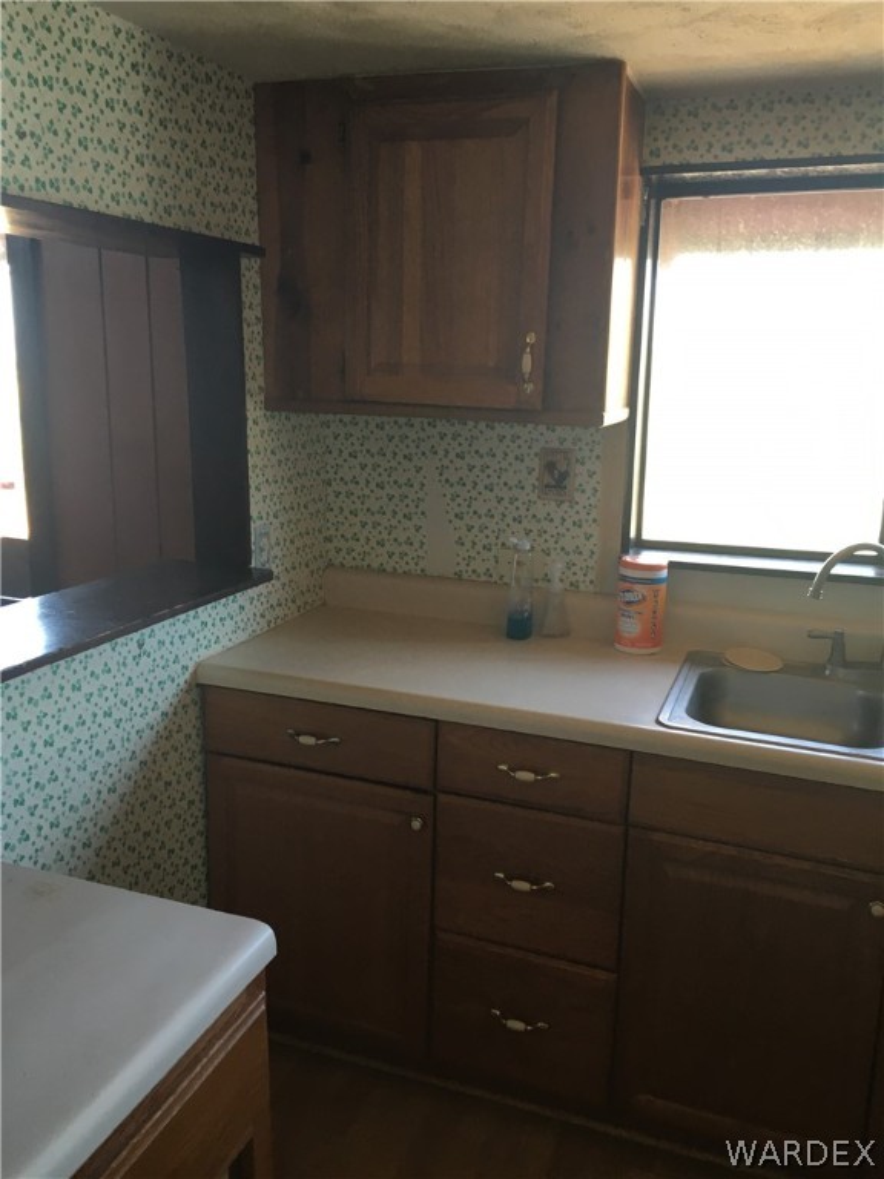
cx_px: 442
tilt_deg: -13.2
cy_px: 590
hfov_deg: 48.2
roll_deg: -0.4
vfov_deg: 61.7
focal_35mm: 29
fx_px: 987
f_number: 2.2
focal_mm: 4.15
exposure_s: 1/30
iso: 32
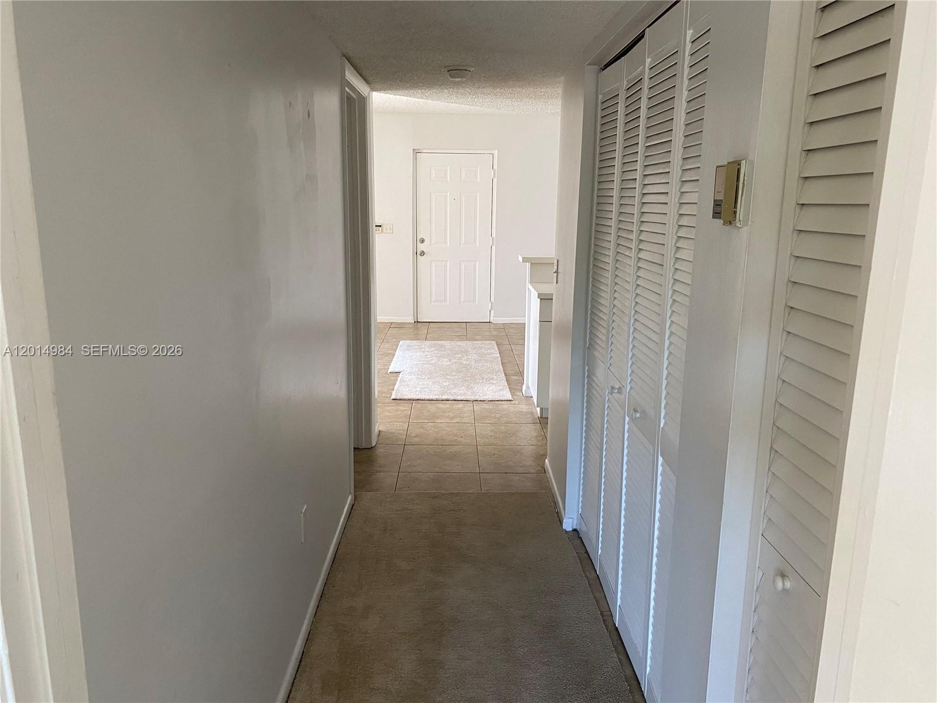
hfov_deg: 67.3
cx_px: 468
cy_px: 352
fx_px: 704
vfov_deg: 53.1
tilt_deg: -11.7
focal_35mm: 26
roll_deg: -0.9
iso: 125
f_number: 1.8
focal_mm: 4.25
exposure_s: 1/79
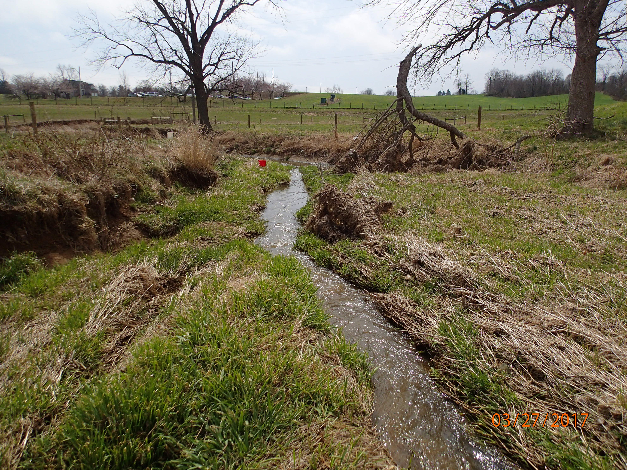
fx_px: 453
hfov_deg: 69.4
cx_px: 314
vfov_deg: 54.9
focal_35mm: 25
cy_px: 235
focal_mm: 4.5
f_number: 8
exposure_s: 1/640
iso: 200
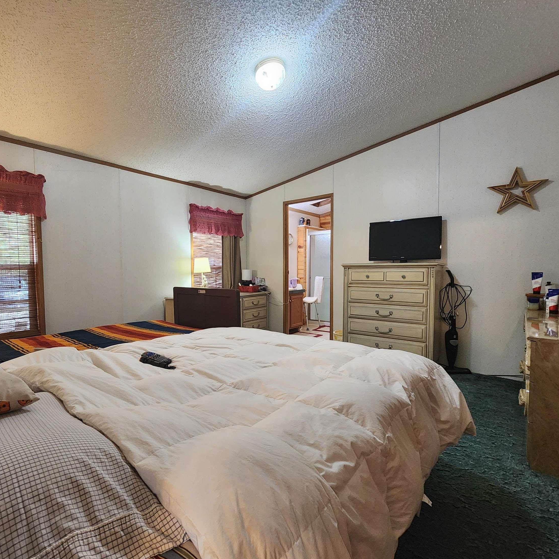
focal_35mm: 16
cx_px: 237
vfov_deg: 87.4
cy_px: 287
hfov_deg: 86.8
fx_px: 292
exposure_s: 1/60
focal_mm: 2.2
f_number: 2.2
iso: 320
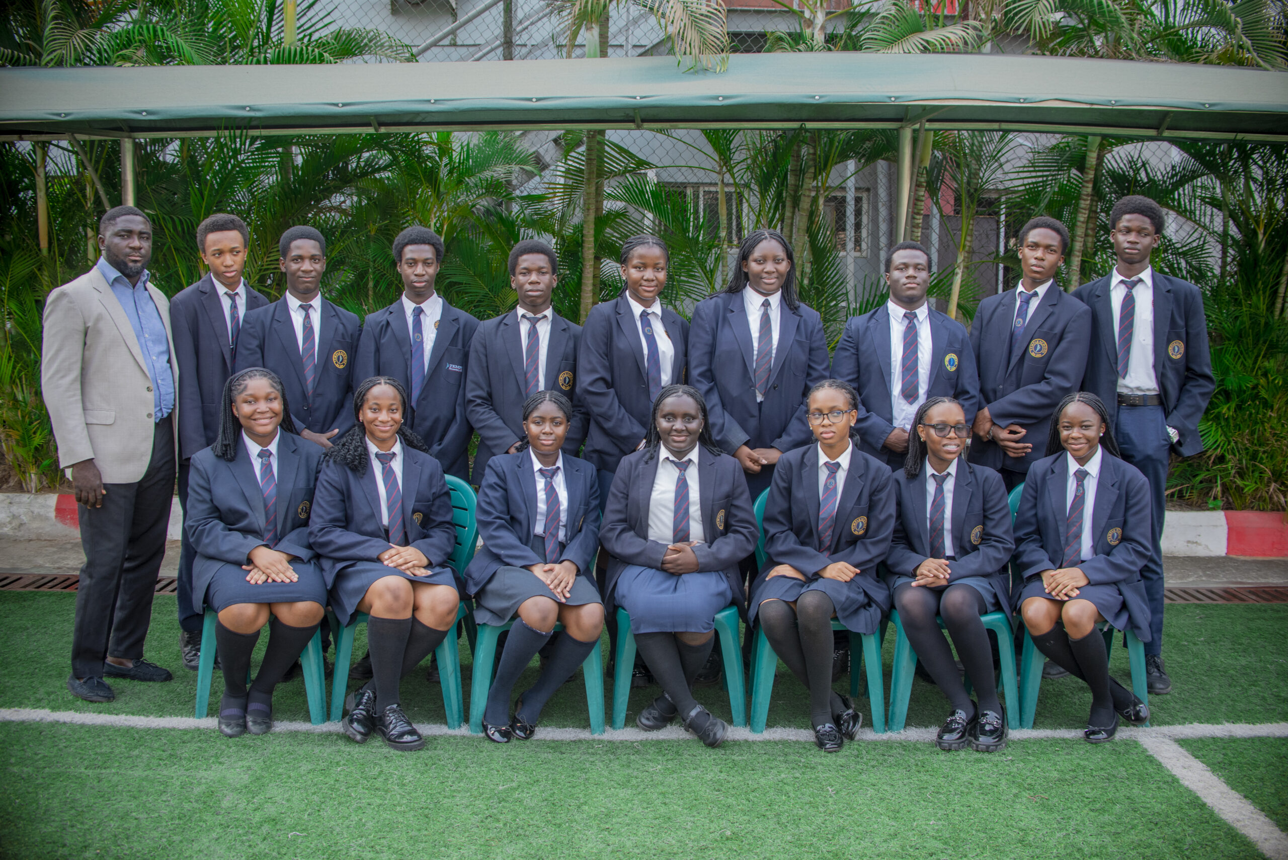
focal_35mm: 35
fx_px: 1253
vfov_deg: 37.9
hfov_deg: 54.4
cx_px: 644
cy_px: 430
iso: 320
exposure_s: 1/320
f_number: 4
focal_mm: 35
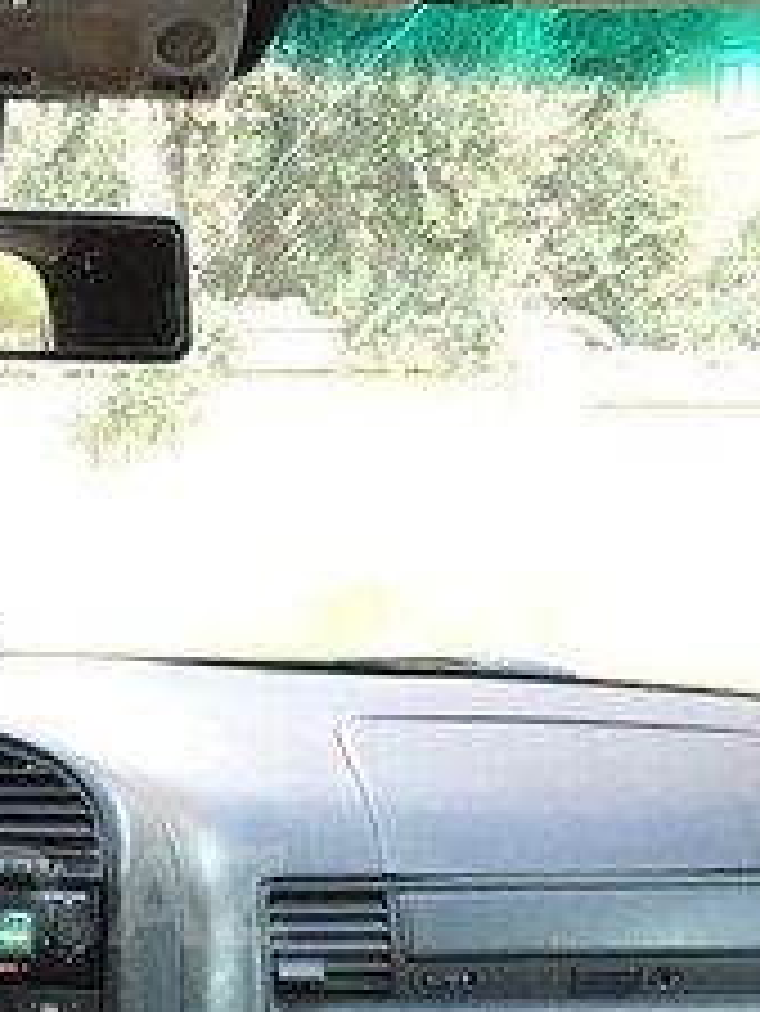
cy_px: 895
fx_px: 1872
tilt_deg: -10.5
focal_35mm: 64
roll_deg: +0.1
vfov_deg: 29.1
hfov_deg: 21.8
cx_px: -58
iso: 250
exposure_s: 1/17
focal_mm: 4.15
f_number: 2.2
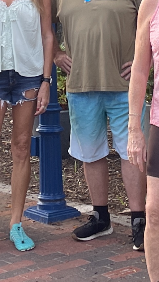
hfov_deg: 8.3
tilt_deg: +4.9
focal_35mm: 146
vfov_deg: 13.8
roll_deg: +2.1
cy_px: -142
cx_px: 63
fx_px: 1094
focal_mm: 4.2
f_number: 1.6
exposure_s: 1/125
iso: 32
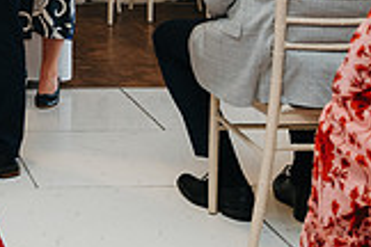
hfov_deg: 18.9
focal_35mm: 100
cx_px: -115
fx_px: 1030
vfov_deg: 13.0
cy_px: -122
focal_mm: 28
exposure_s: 1/160
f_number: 2.8
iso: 800
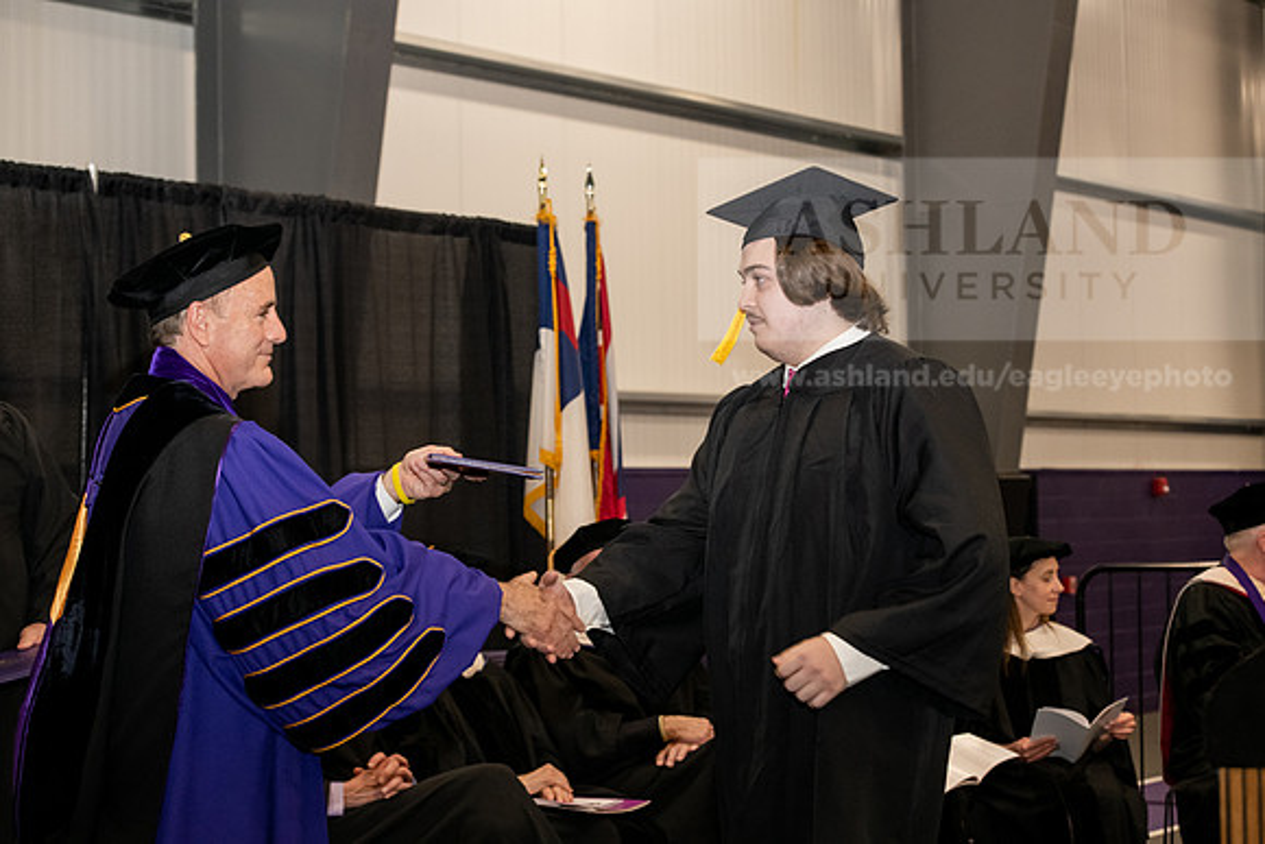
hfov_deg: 28.8
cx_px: 632
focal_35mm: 70
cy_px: 422
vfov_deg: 19.5
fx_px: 2460
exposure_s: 1/200
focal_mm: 70
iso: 2500
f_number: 5.6
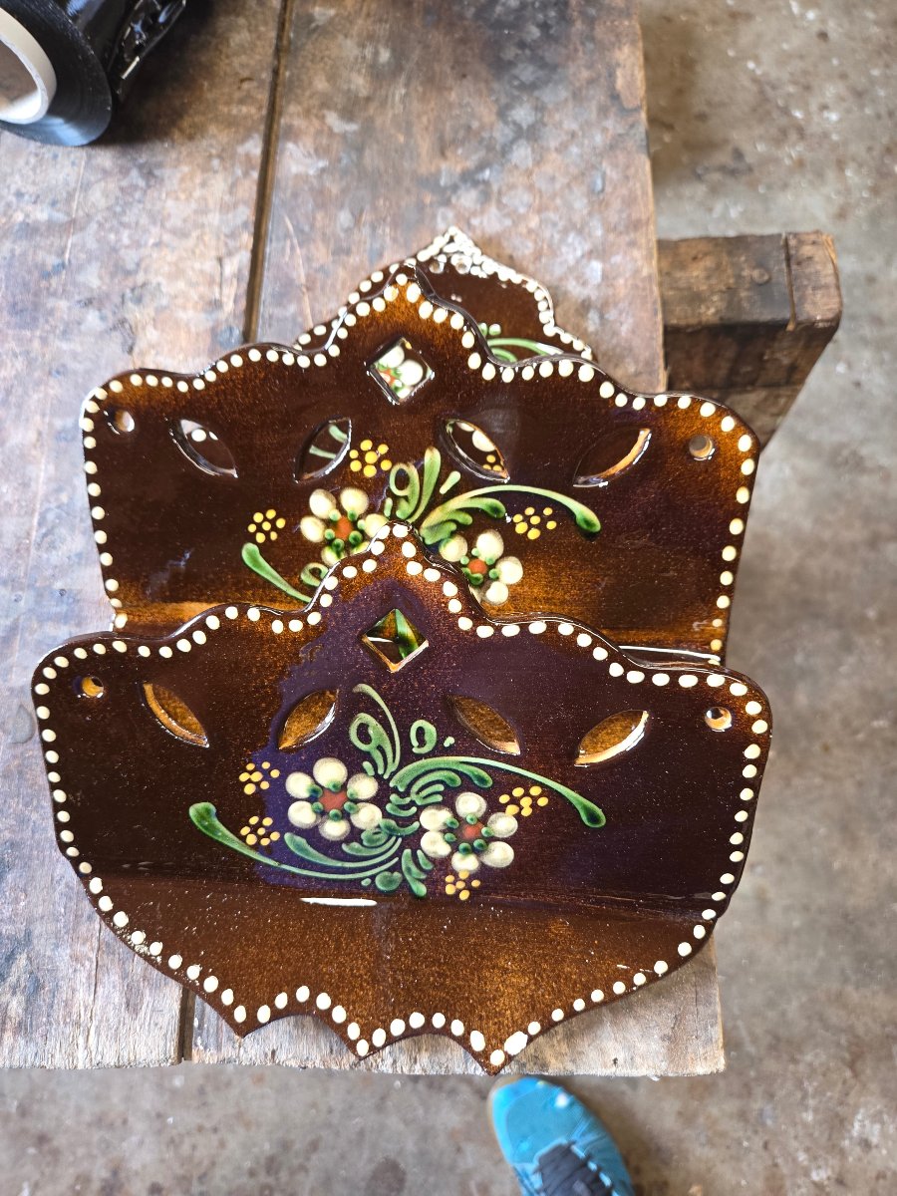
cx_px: 448
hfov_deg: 58.9
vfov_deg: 73.9
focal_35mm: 23
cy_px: 598
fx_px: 795
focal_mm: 5.4
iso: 640
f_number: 1.8
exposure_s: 1/25.1
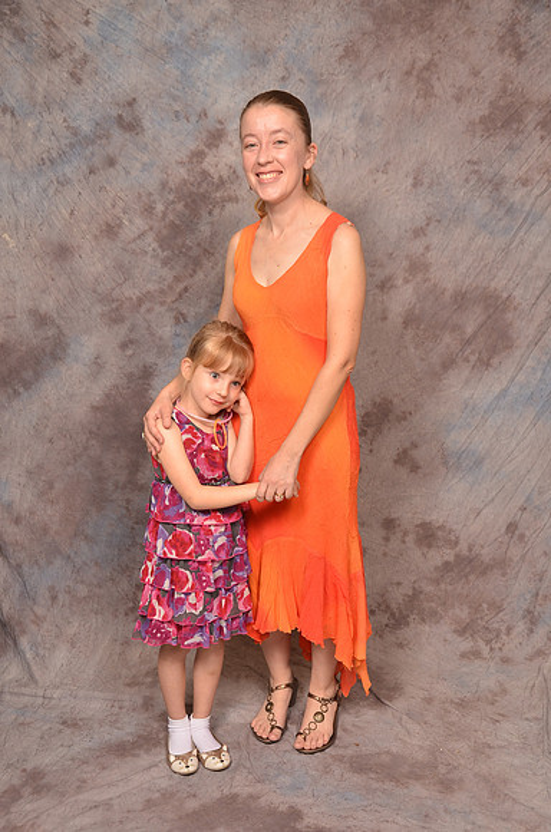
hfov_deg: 31.7
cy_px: 416
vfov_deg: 46.5
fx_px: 969
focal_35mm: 42
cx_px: 276
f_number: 5.6
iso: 200
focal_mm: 28
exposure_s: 1/60
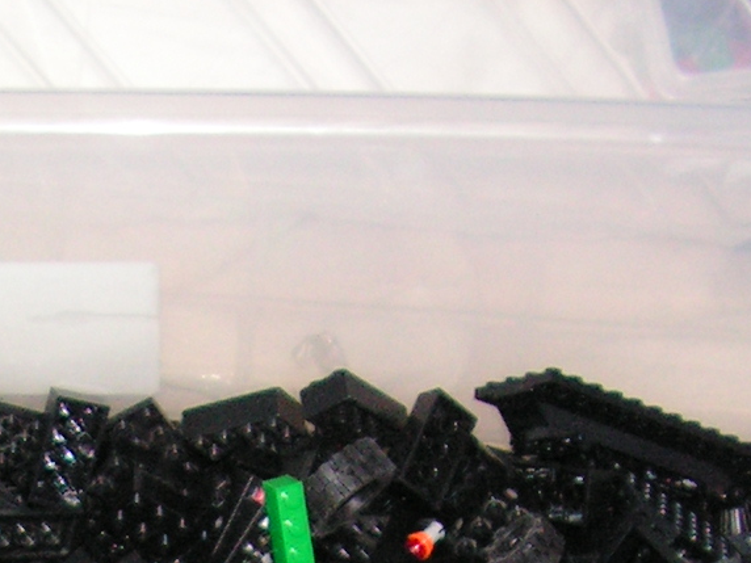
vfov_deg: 10.8
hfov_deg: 15.1
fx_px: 2799
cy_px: 1004
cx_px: 75
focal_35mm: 129
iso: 200
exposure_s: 1/40
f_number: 3.2
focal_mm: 6
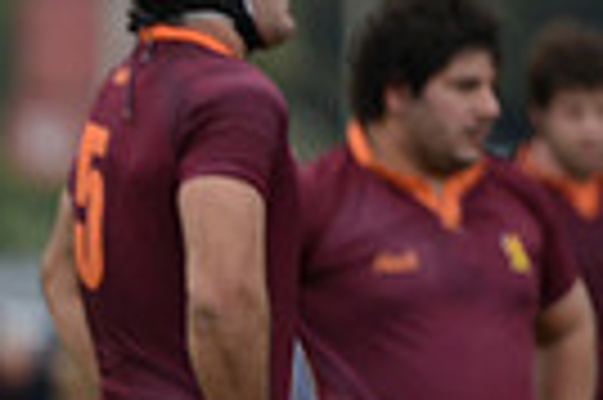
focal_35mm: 866
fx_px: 14488
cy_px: 645
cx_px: -356
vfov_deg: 1.6
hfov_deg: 2.4
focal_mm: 200
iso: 320
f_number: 2.8
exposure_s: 1/800
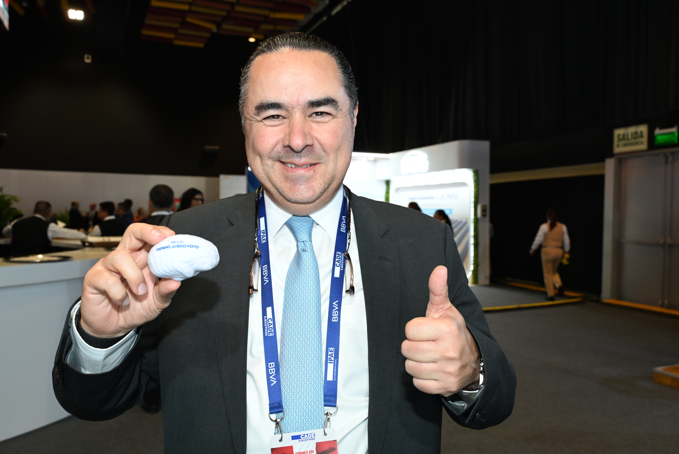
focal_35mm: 28
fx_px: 528
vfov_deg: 46.5
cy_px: 227
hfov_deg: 65.4
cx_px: 340
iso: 2000
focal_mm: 28
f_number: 6.3
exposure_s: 1/80
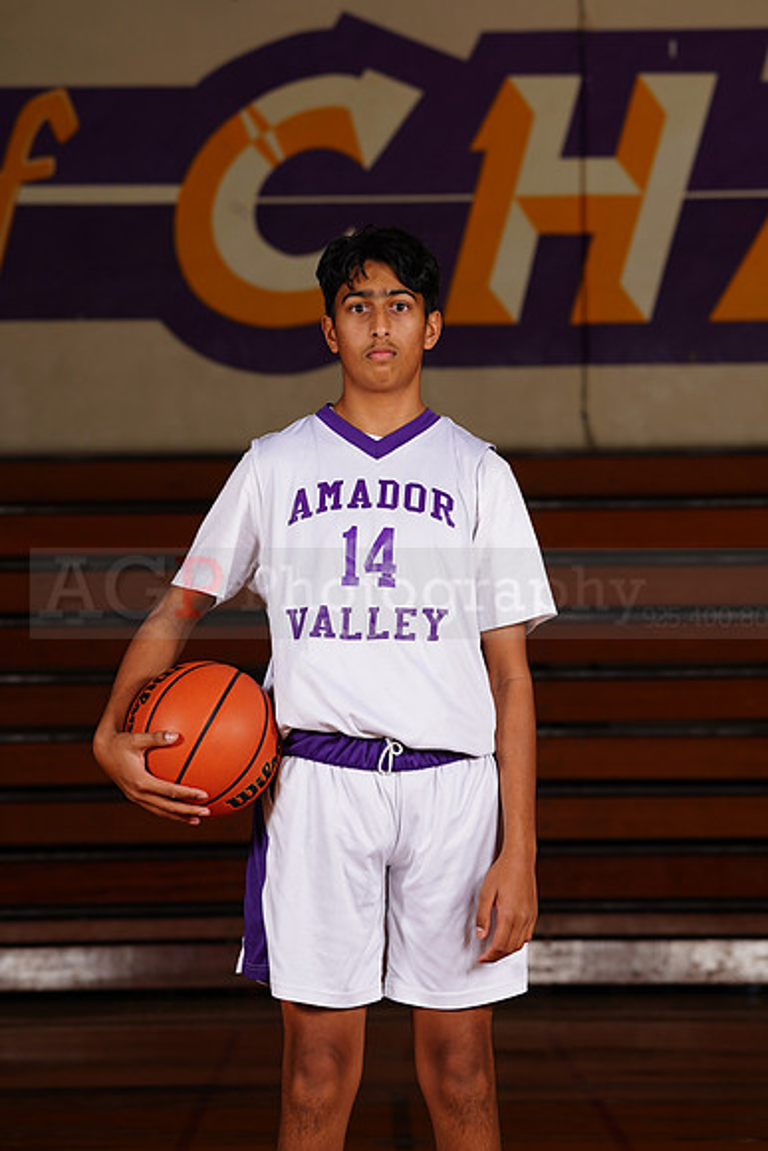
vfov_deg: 13.0
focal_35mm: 158
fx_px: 5053
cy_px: 576
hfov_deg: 8.7
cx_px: 384
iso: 200
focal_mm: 158
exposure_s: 1/200
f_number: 8
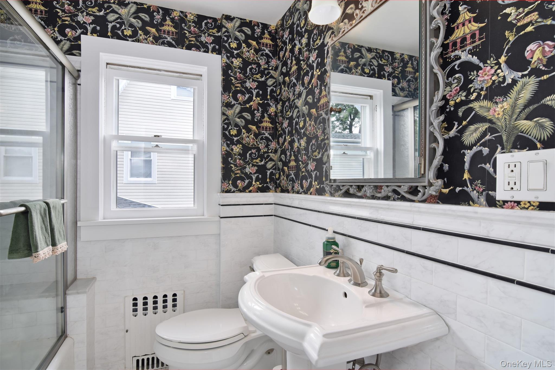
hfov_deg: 95.0
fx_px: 254
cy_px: 185
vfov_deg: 72.0
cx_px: 278
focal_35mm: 16
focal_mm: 11
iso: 640
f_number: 11
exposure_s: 1/80
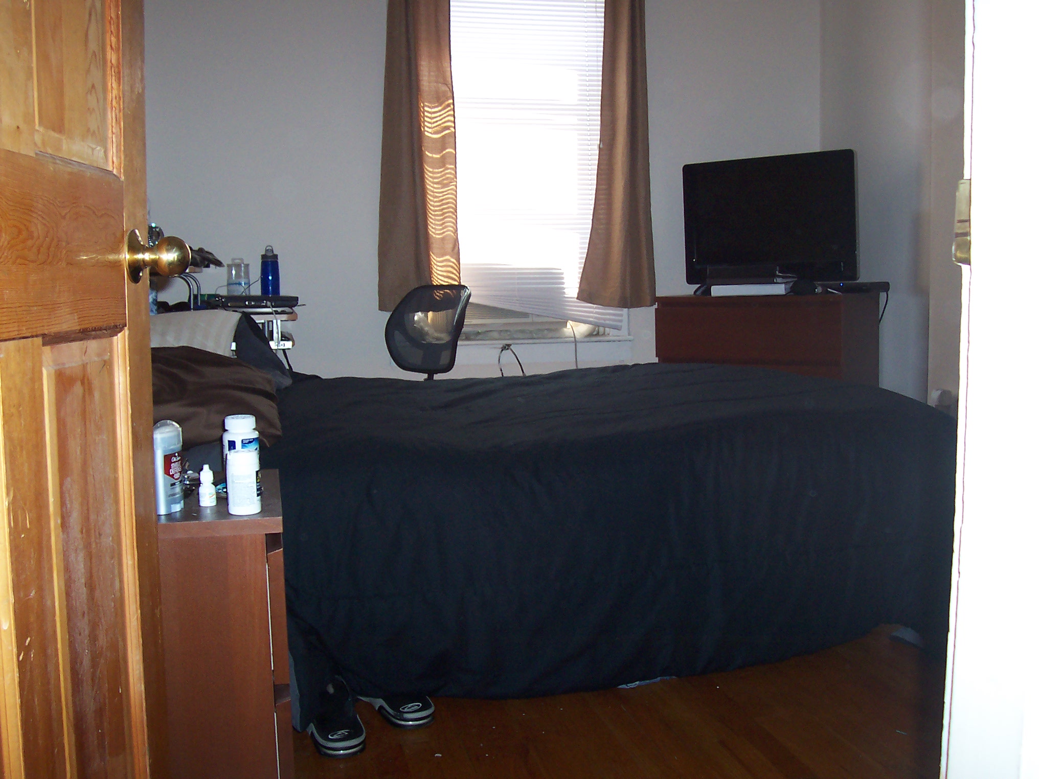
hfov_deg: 50.1
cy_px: 390
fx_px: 1111
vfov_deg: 38.7
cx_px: 520
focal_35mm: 37
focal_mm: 5.6
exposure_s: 1/60
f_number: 2.8
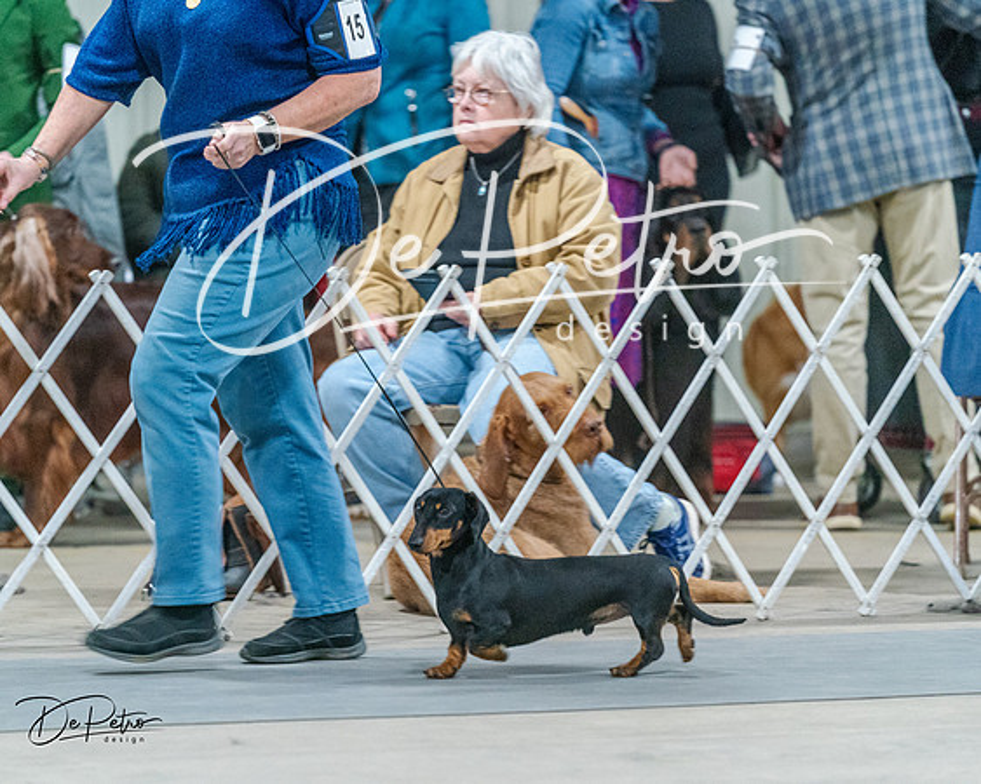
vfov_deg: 6.9
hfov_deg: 8.6
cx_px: 490
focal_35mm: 225
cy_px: 392
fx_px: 6537
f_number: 3.5
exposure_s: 1/200
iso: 6400
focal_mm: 200
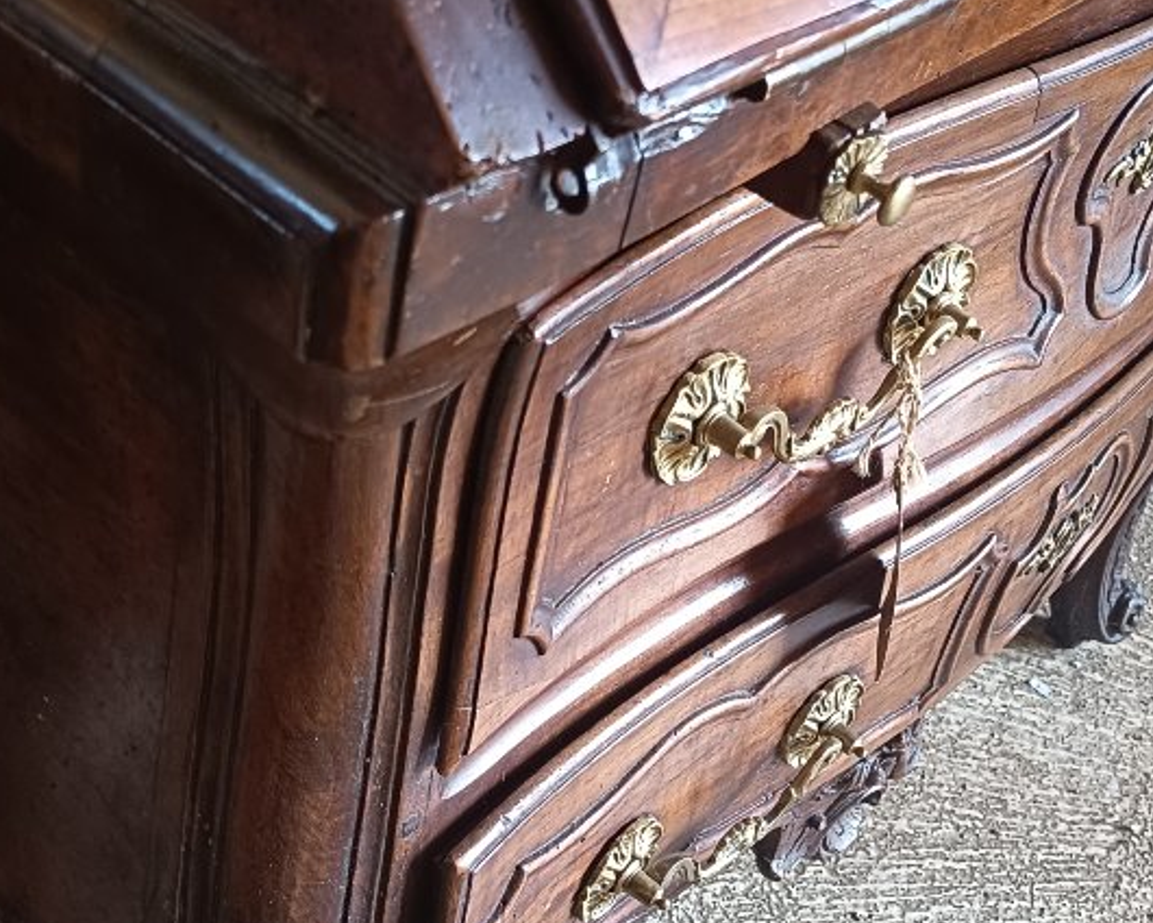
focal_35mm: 53
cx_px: 672
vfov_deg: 28.3
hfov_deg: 35.3
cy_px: 660
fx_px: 1809
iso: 1012
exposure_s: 1/25
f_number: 1.7
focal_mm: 5.27
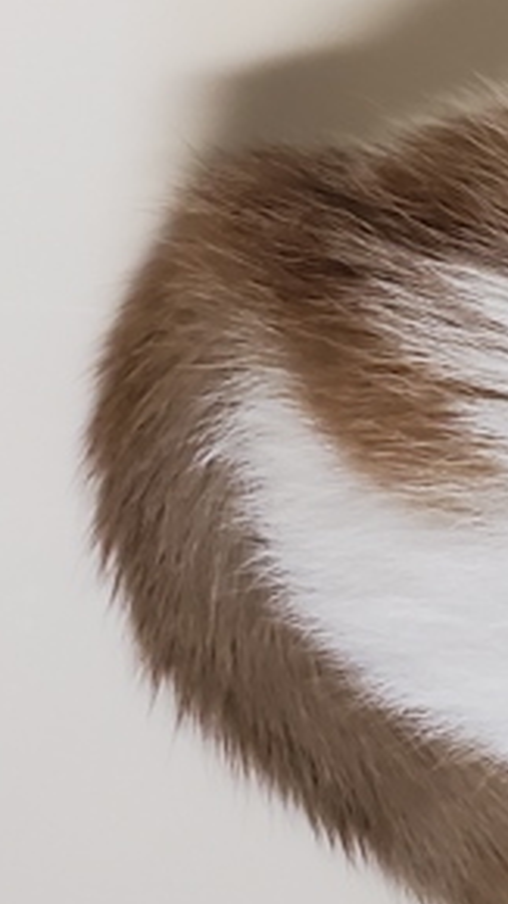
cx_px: 1212
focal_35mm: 100
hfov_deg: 10.5
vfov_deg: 21.1
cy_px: 193
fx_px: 2396
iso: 320
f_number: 2.4
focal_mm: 4.3
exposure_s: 1/40
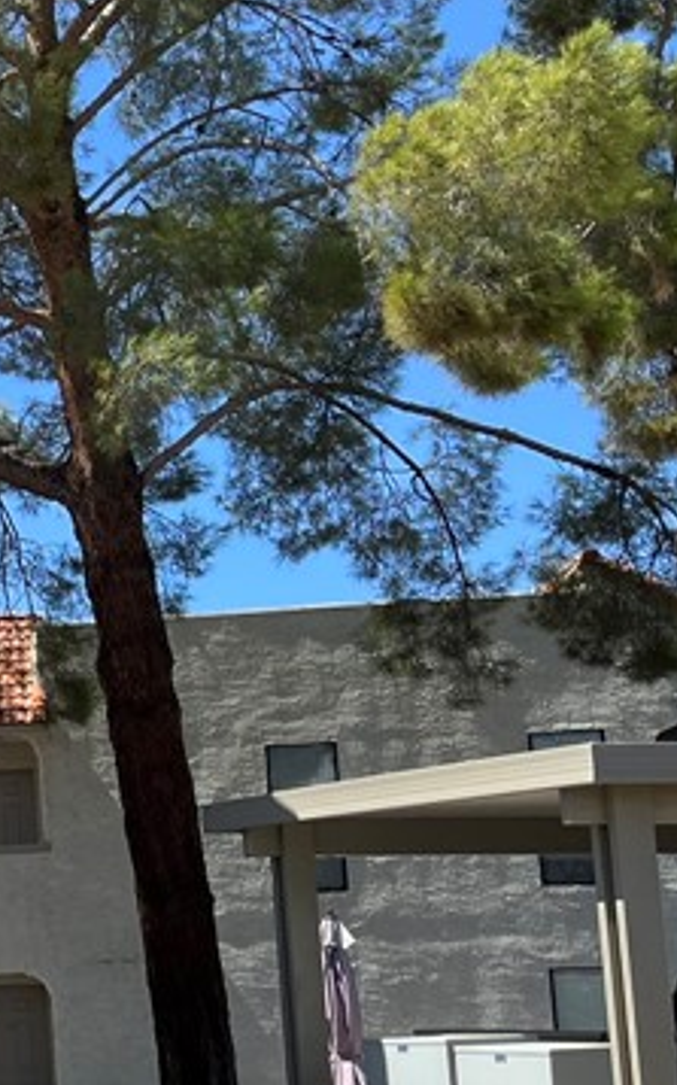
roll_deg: +0.4
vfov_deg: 25.9
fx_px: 2333
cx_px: -753
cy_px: 772
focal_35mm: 79
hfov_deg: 13.6
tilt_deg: +6.8
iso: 50
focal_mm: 5.1
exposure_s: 1/2222
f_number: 1.6
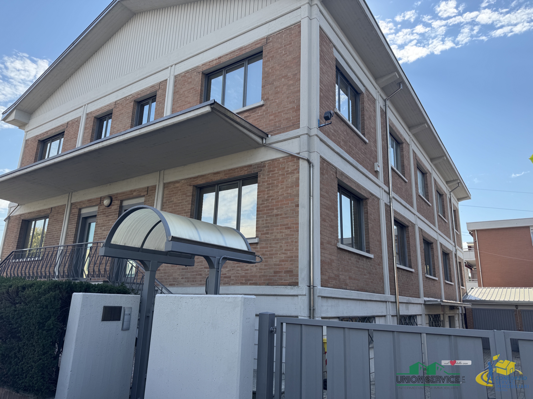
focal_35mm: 24
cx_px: 266
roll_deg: -2.2
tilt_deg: +14.9
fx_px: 370
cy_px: 200
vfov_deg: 56.8
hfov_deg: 71.6
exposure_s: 1/1395
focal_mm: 6.76
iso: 80
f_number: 1.78
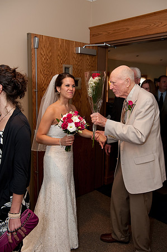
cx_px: 84
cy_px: 126
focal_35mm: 35
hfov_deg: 37.8
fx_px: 244
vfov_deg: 54.5
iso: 400
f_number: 4.5
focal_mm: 35
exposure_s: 1/60
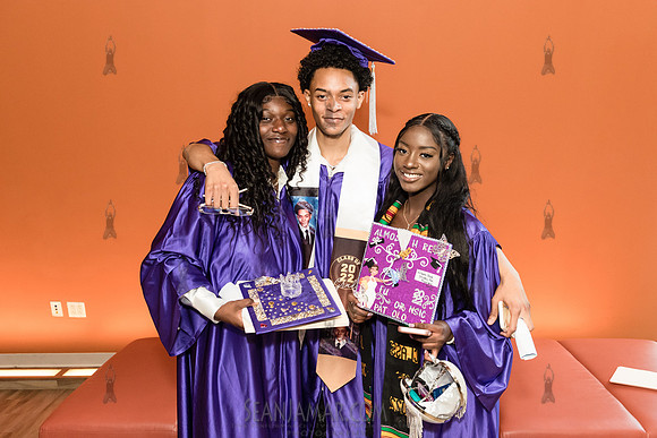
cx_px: 335
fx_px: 587
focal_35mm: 32
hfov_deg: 58.4
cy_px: 202
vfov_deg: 40.9
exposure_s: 1/200
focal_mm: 28
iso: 2000
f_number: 5
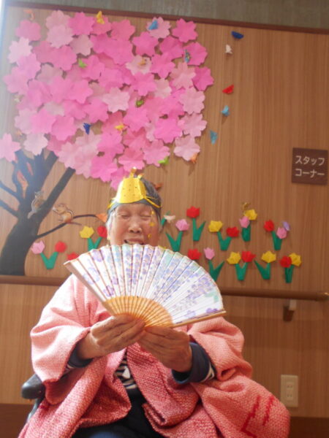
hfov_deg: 53.1
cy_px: 219
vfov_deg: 67.3
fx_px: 329
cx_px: 164
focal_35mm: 26
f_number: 3.2
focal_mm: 4.6
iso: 110
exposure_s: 1/30
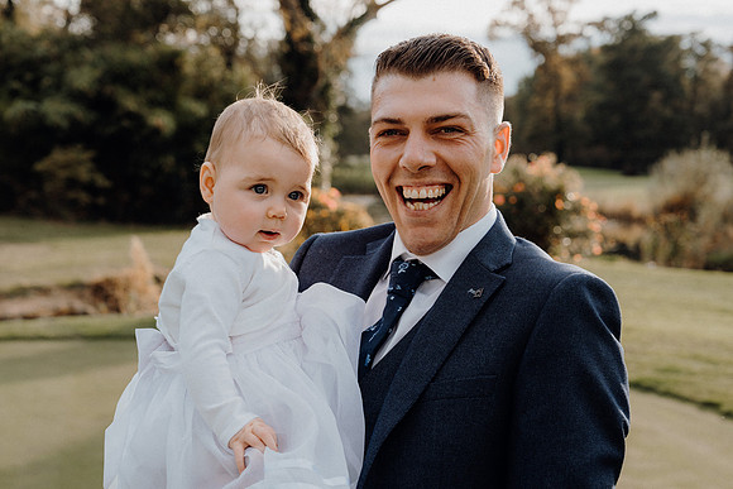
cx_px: 366
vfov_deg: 24.2
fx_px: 1140
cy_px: 244
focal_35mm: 56
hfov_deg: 35.6
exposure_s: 1/160
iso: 160
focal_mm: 56
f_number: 5
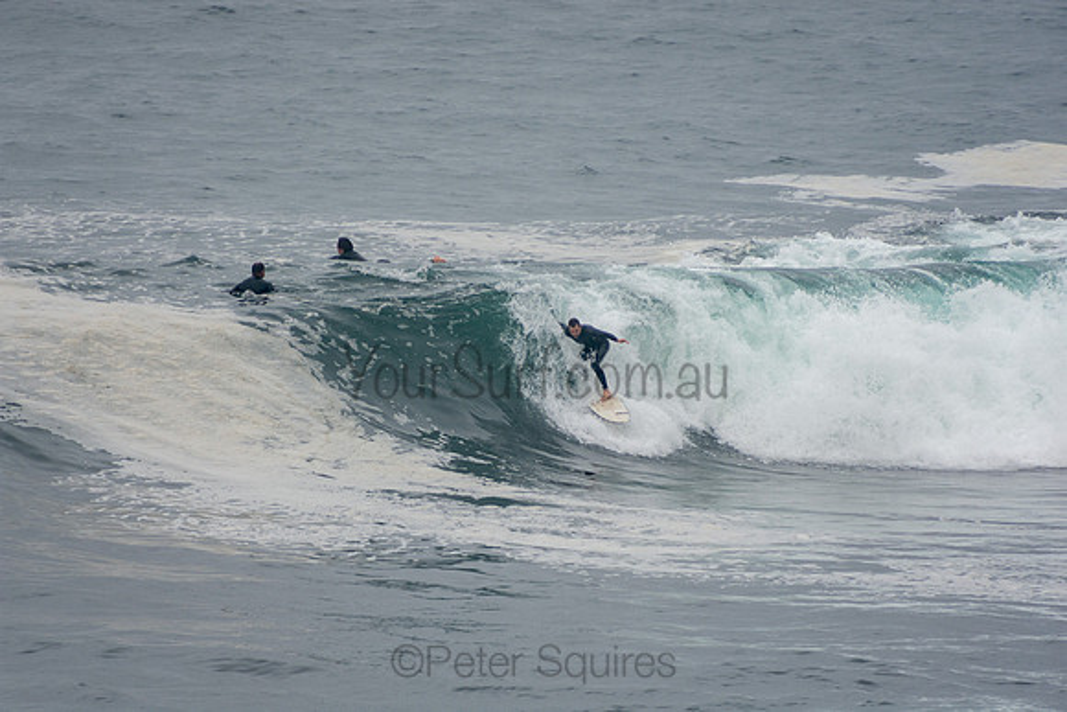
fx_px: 17787
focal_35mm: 600
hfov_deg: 3.4
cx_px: 534
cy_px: 356
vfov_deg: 2.3
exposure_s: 1/1250
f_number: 5.6
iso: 280
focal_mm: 400
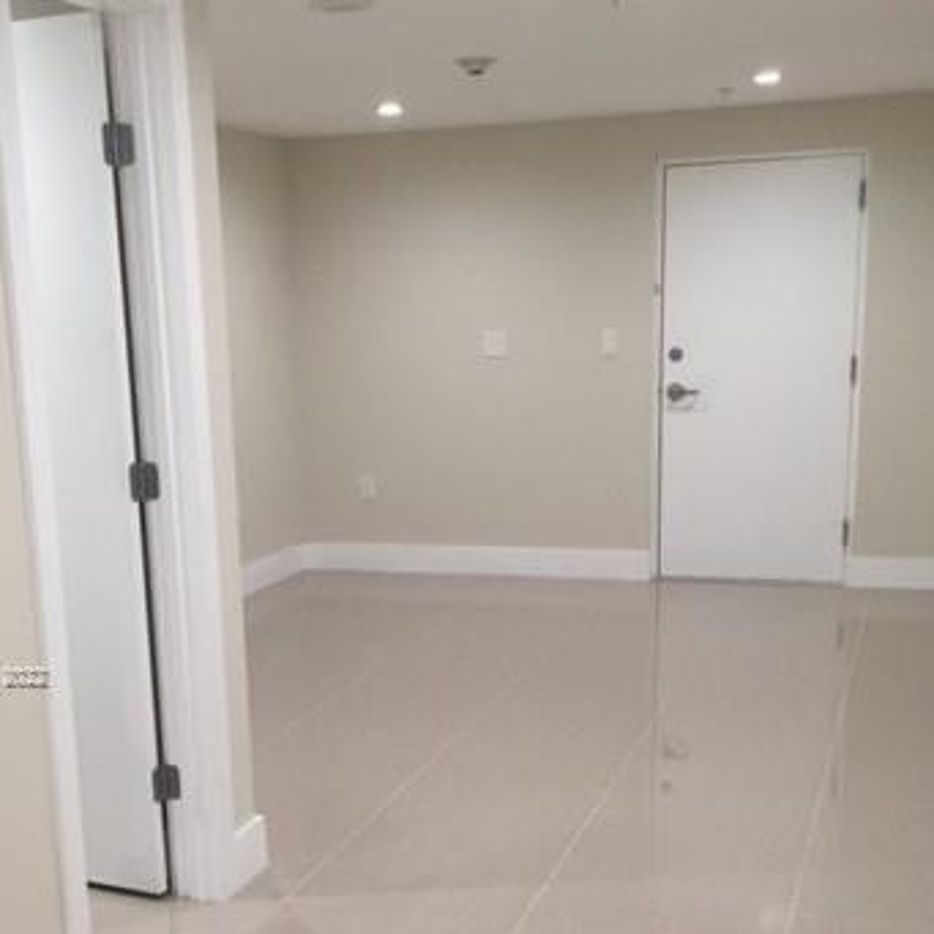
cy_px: 677
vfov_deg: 34.7
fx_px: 1465
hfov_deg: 35.3
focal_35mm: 48
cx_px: 388
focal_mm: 4.15
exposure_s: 1/30
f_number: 2.2
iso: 50
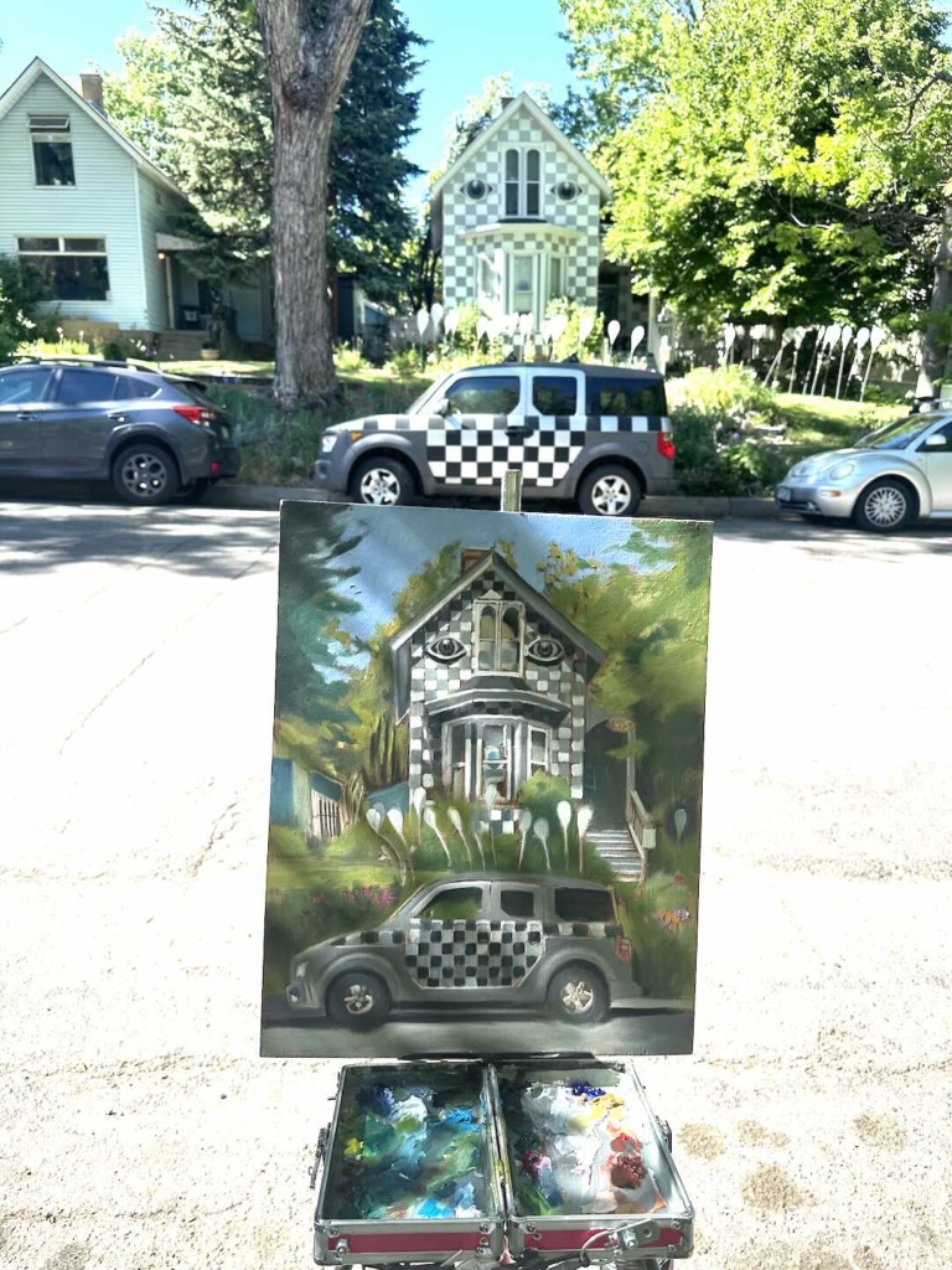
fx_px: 880
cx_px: 476
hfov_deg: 56.8
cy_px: 635
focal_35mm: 24
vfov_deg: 71.6
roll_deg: -1.3
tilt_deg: -13.9
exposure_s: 1/1131
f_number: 1.78
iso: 80
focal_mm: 6.86
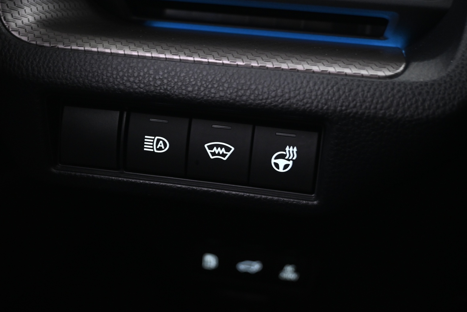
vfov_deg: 33.8
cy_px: 150
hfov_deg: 49.0
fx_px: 513
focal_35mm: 40
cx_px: 228
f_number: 4.2
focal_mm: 25
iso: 1600
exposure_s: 1/5
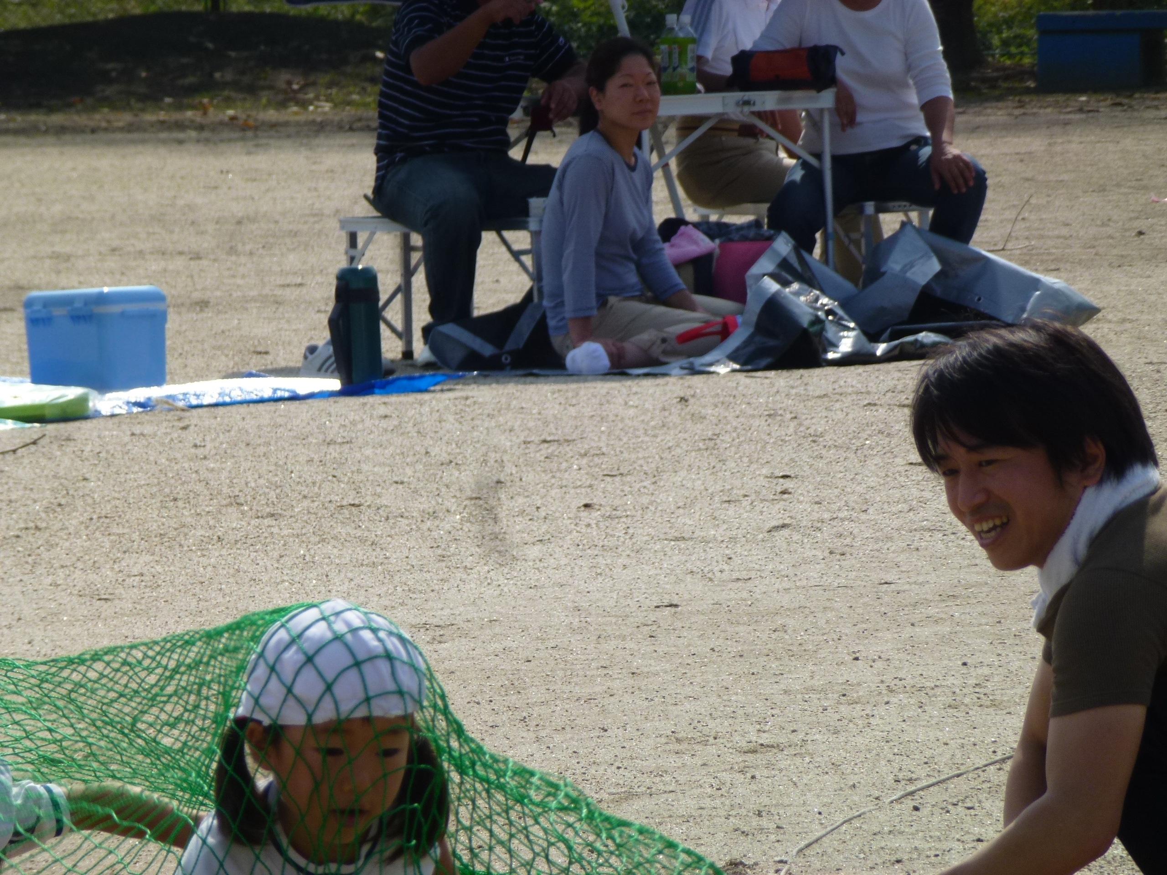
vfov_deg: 3.9
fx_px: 12946
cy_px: 438
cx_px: 584
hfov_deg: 5.2
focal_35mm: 384
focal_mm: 68.8
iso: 100
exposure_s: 1/500
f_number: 5.9
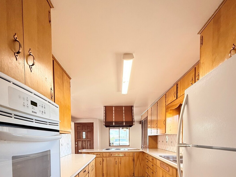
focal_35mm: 19
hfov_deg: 84.7
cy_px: 145
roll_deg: +0.1
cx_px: 118
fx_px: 130
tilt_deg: -2.1
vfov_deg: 62.2
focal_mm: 2.22
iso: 125
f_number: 2.2
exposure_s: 1/99
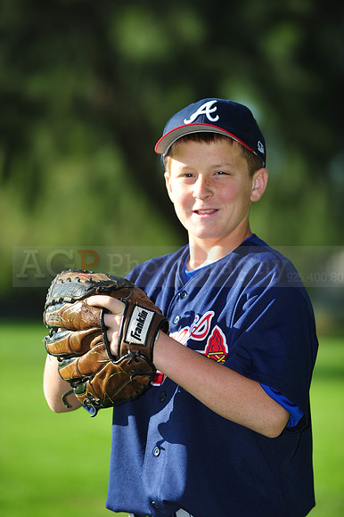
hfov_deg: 6.9
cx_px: 172
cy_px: 258
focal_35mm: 200
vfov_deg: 10.3
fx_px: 2870
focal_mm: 200
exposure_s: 1/800
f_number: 4.5
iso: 200
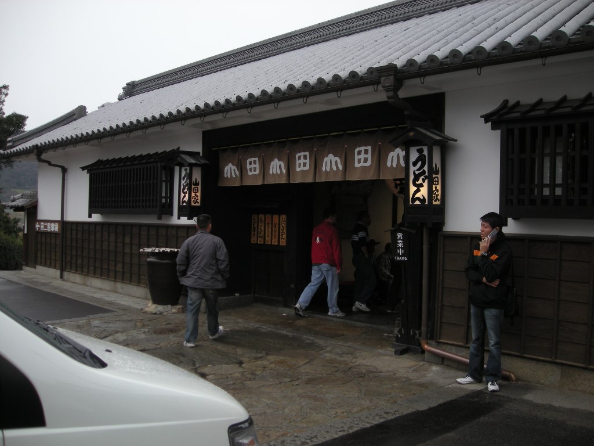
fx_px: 601
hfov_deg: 52.6
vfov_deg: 40.7
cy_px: 223
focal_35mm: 35
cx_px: 297
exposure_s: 1/141
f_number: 2.8
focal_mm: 5.7
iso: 50
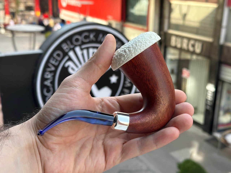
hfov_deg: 39.7
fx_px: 320
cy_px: 86
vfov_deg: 30.3
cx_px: 116
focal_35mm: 48
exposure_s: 1/363
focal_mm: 6.86
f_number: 1.78
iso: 64
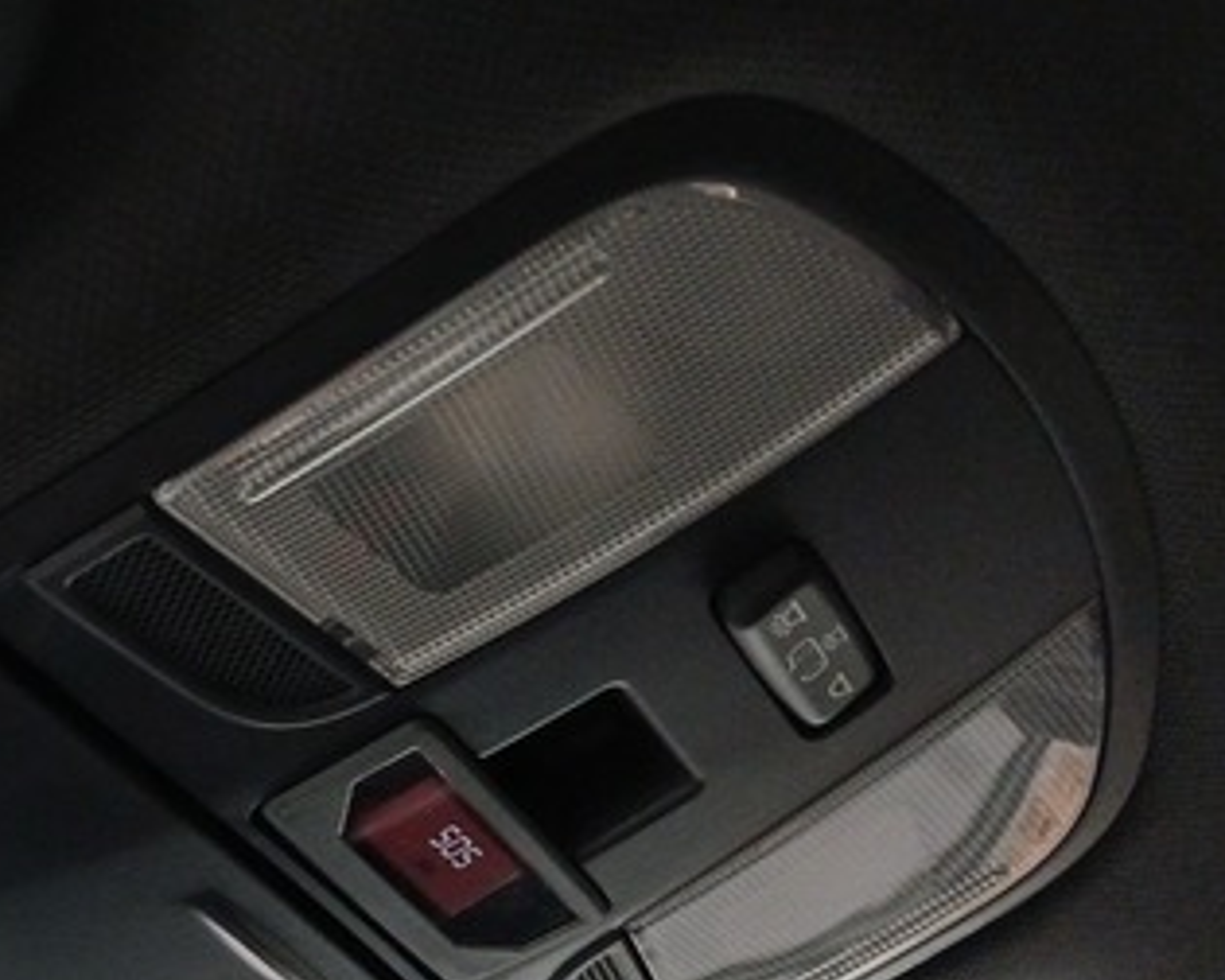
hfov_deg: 25.5
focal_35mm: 67
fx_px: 2429
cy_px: 945
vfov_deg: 22.1
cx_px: -233
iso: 160
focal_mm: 4
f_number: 1.8
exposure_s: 1/50
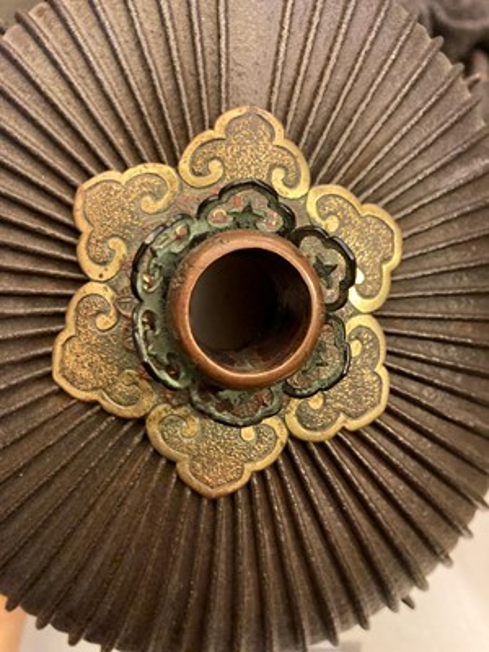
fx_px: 527
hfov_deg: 49.7
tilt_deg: -61.3
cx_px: 244
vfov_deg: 63.4
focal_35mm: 28
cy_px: 326
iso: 320
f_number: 1.8
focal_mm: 3.99
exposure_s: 1/25
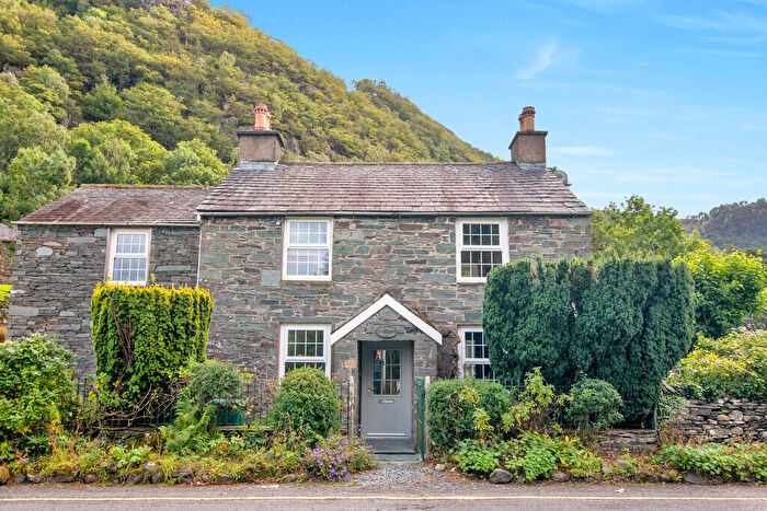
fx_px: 597
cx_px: 384
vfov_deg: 46.4
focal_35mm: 28
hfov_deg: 65.5
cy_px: 256
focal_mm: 19
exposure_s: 1/250
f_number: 6.3
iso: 125
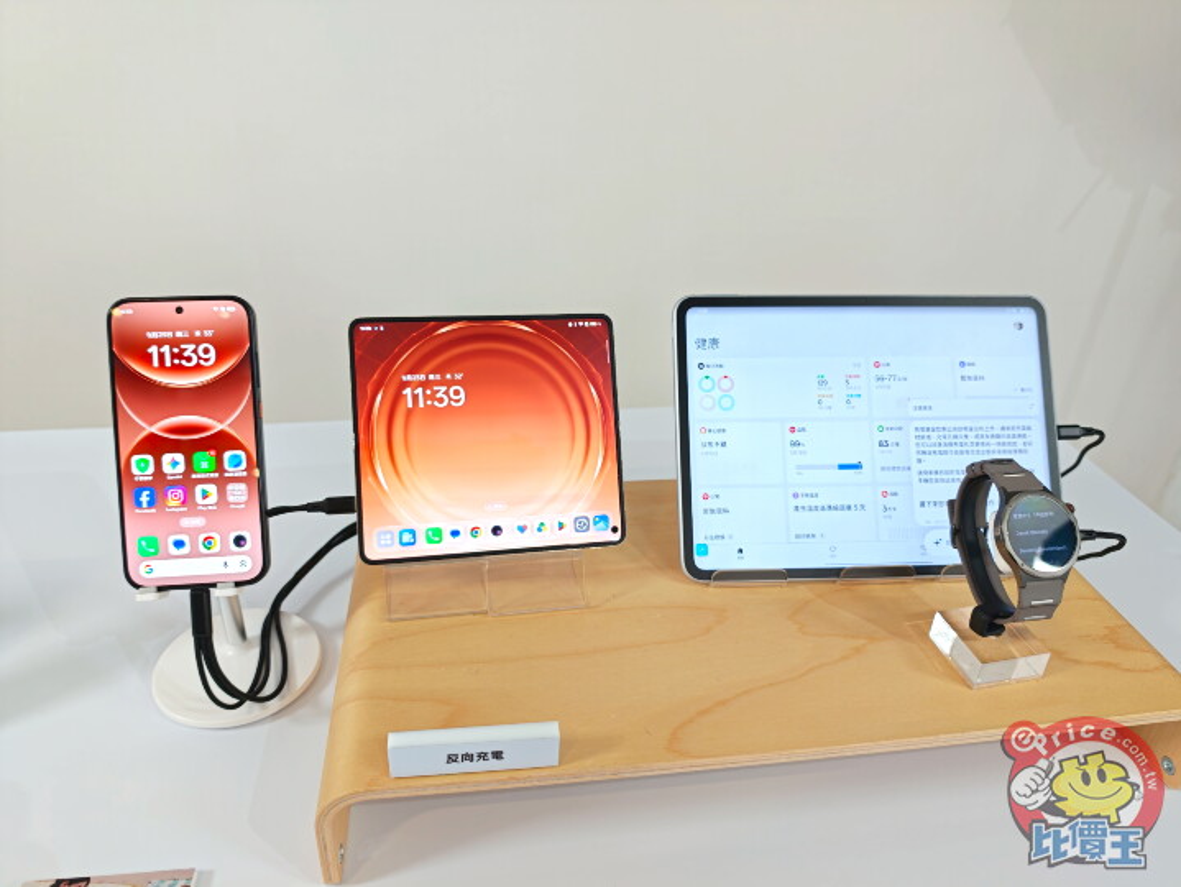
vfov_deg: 58.9
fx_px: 785
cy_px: 444
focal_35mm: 23
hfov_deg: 73.9
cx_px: 590
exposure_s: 1/114
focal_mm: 7.73
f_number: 1.5
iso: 125
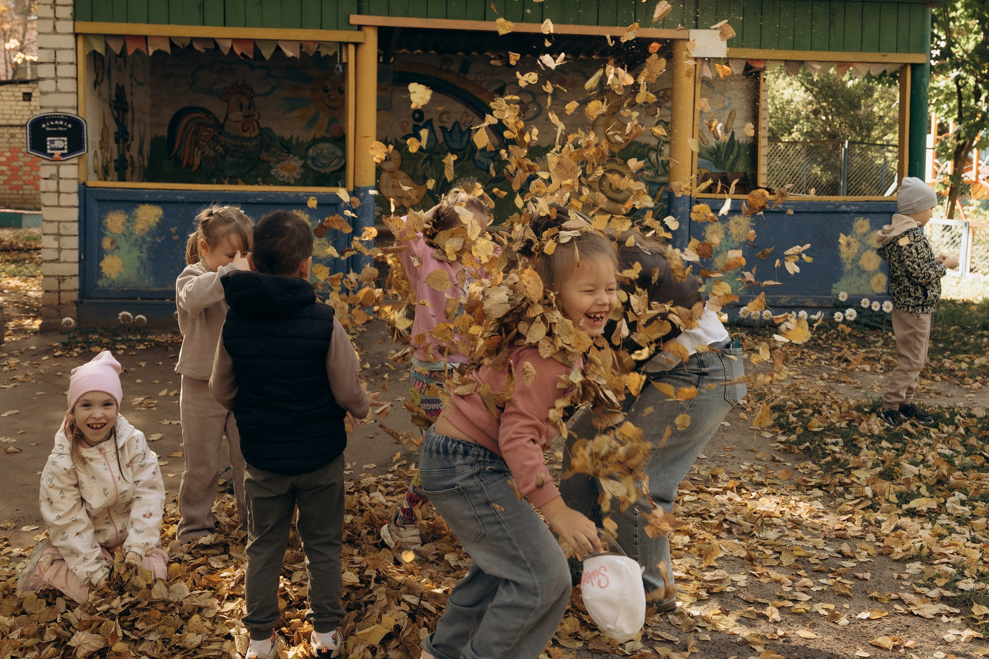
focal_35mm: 41
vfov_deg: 32.5
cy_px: 260
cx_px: 463
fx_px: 1126
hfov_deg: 47.4
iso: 250
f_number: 4.5
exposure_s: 1/320
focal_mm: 28
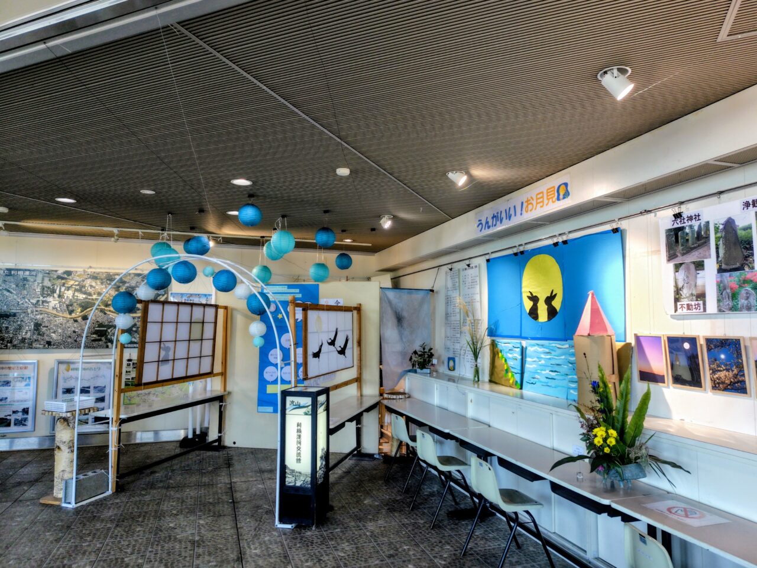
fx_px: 503
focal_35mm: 23
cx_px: 378
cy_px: 284
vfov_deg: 58.9
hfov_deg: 73.9
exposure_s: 1/120
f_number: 1.9
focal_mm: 5.6
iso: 130
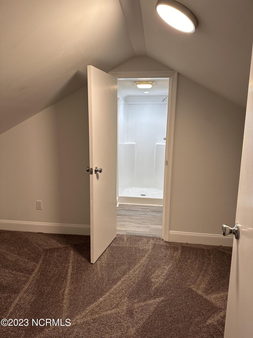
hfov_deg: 56.8
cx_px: 126
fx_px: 234
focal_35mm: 24
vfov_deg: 71.6
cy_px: 169
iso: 200
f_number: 1.78
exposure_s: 1/120
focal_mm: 6.86
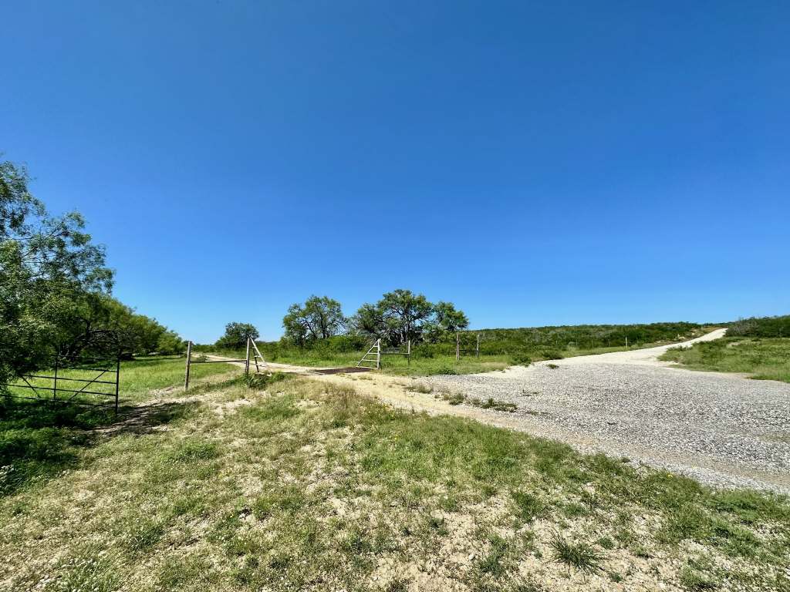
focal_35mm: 14
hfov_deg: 102.1
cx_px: 395
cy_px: 296
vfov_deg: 85.7
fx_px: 320
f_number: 2.2
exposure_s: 1/2618
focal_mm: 2.22
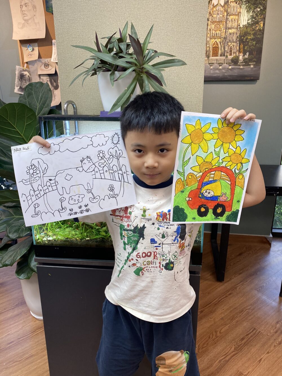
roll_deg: +1.2
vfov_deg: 67.3
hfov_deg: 53.1
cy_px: 188
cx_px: 141
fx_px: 282
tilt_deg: -16.6
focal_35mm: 26
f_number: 1.8
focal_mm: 4.25
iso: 80
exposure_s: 1/122
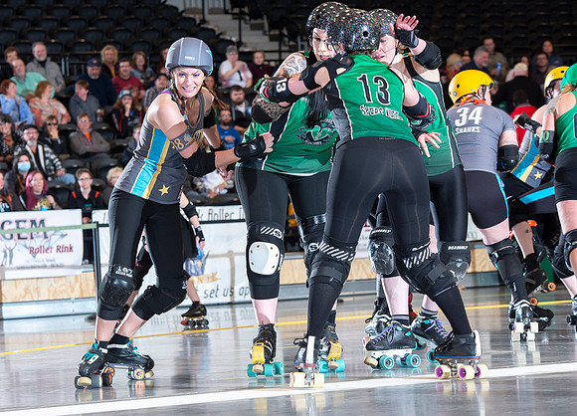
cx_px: 236
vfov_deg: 11.2
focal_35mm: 129
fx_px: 2123
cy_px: 227
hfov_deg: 15.5
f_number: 5.6
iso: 640
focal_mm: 112
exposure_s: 1/160
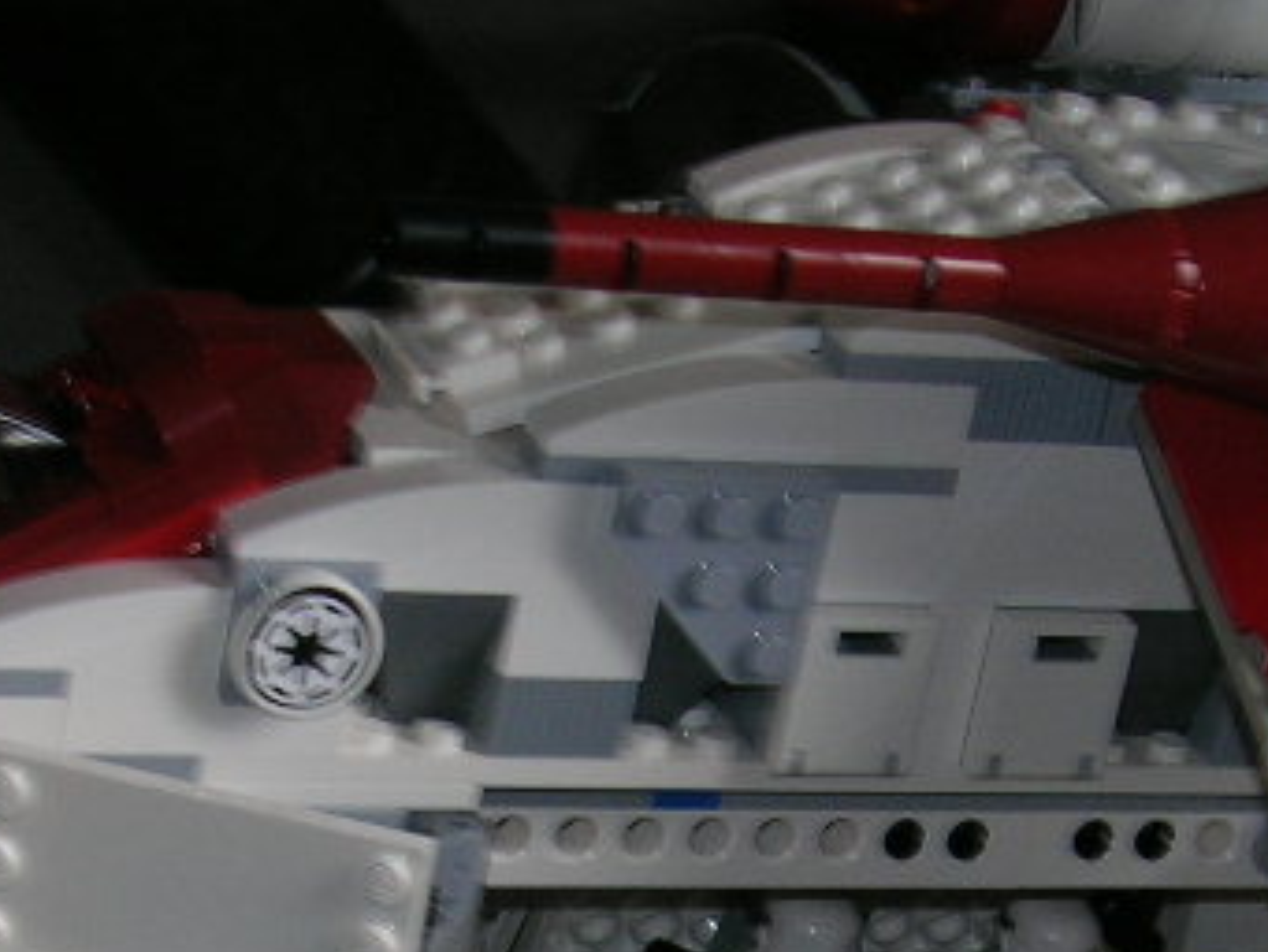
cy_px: 1034
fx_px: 5497
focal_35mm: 150
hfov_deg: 13.2
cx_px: 662
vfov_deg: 9.8
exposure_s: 1/30
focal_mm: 8.4
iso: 50
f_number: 3.3
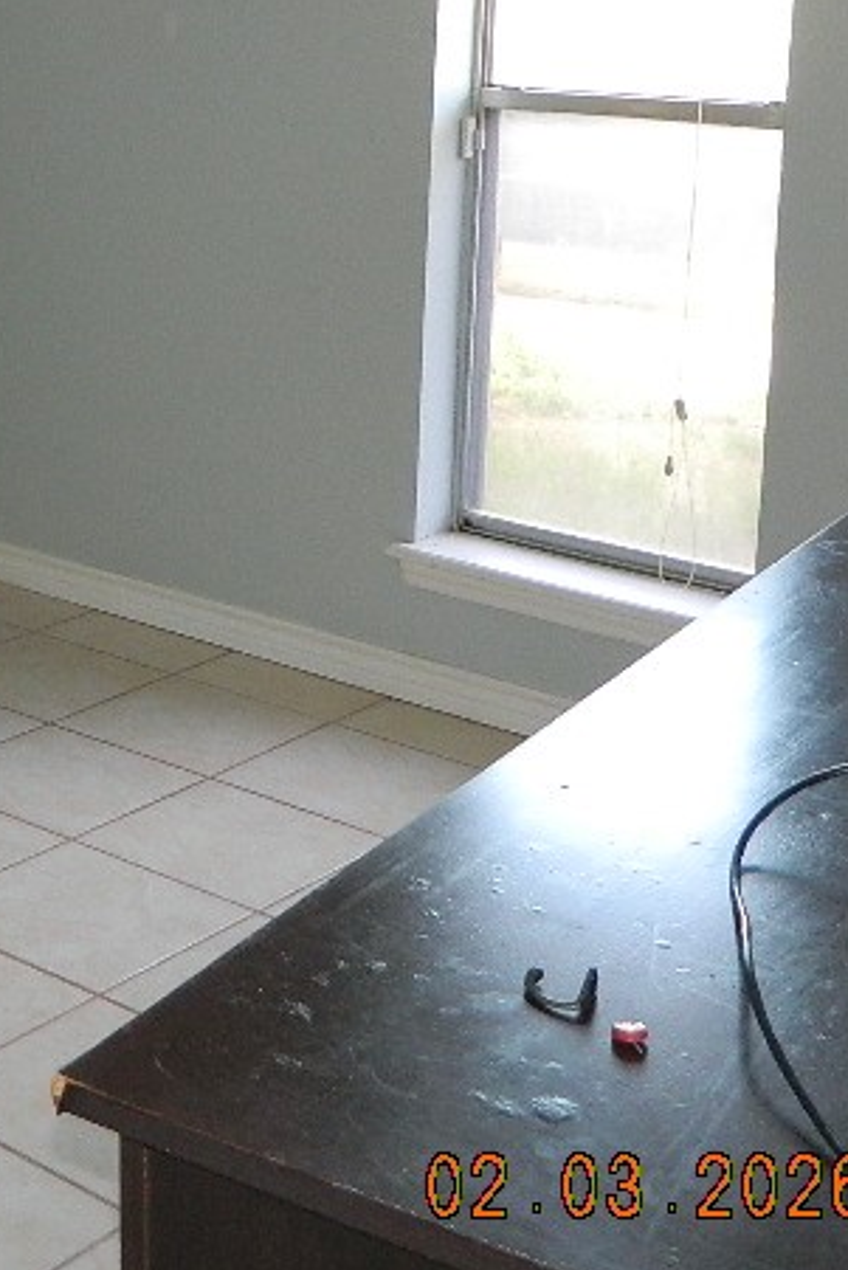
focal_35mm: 59
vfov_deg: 33.3
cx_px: -130
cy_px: 332
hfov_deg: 21.6
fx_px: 2083
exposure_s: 1/30
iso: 200
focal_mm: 4.5
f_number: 3.1
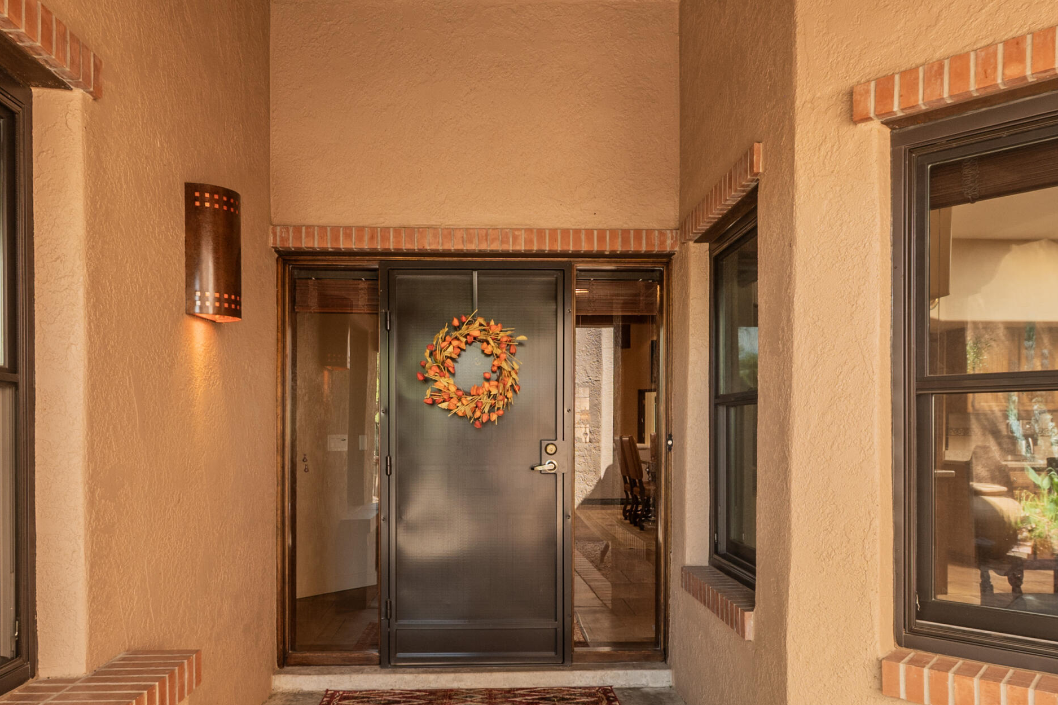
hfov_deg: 73.7
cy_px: 438
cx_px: 509
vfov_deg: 52.6
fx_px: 705
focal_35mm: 24
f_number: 6.3
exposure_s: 1/20
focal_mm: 10
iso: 125
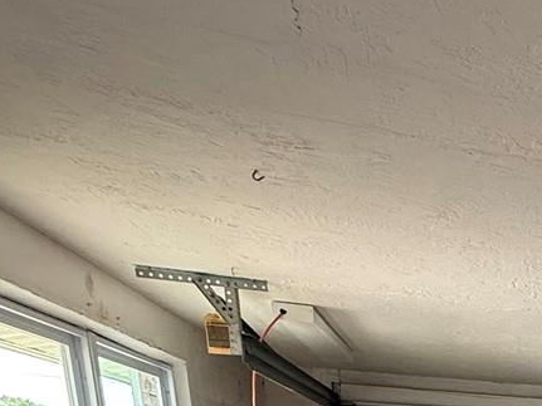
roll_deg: -2.3
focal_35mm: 52
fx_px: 814
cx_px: 814
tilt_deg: -13.1
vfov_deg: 21.5
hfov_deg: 26.5
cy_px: 669
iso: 200
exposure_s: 1/60
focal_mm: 2.22
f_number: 2.2
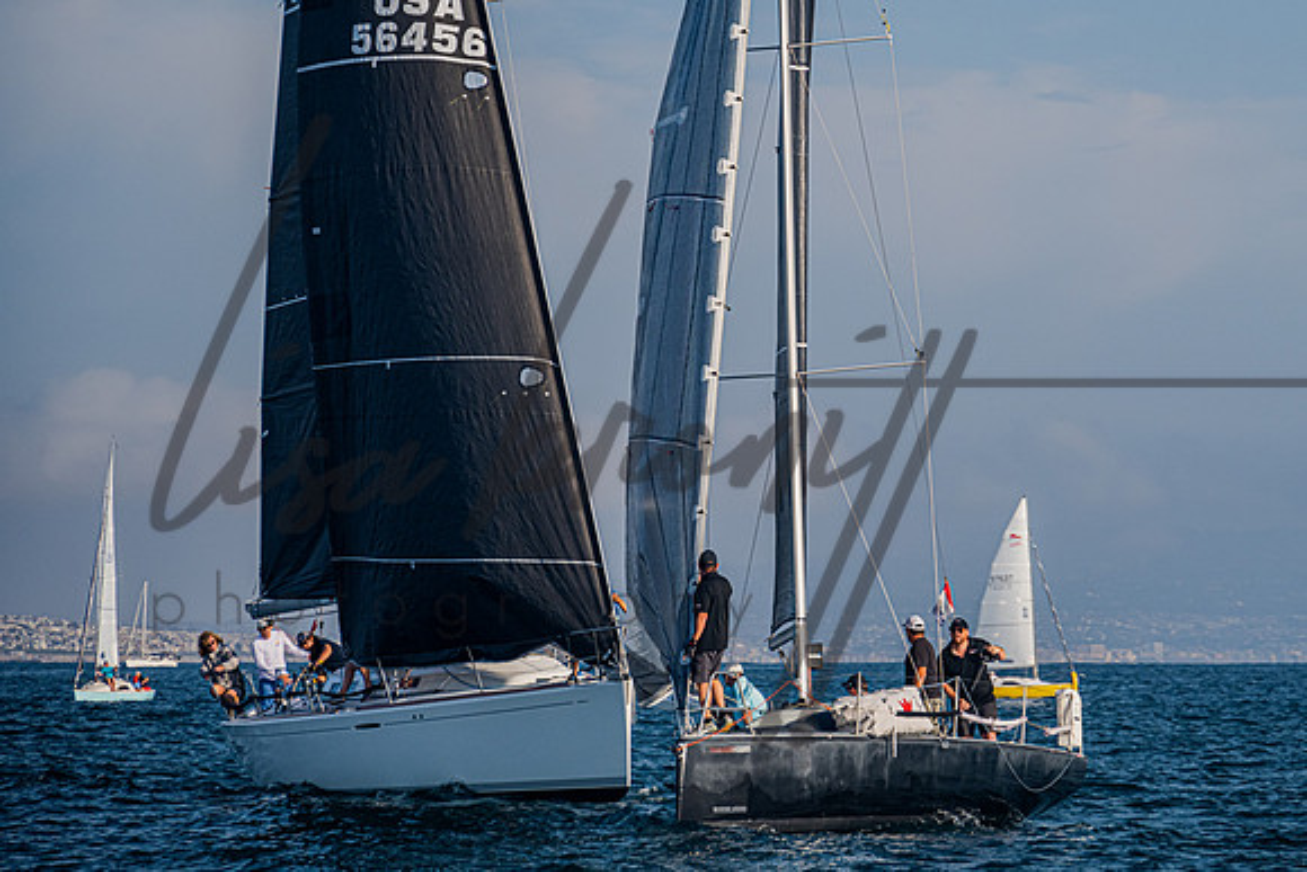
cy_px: 296
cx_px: 866
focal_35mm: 226
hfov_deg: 9.1
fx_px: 8200
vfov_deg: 6.1
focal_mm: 170
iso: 400
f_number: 6.3
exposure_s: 1/1000
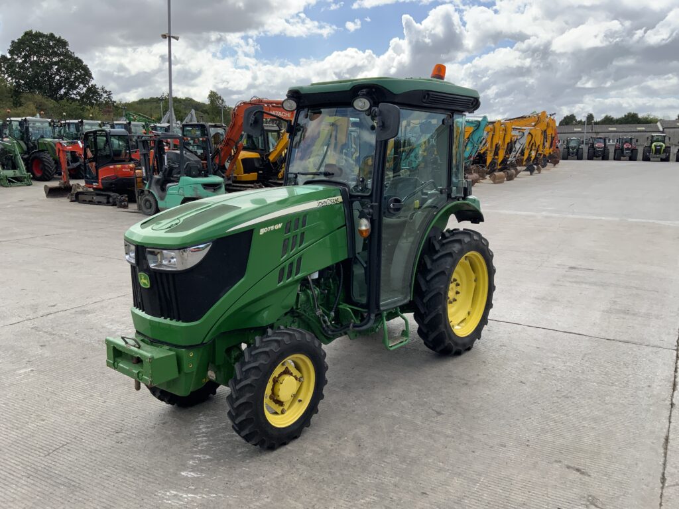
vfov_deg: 48.2
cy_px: 254
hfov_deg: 61.7
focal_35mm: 29
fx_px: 569
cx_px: 340
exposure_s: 1/1098
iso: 16
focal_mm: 3
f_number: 1.8
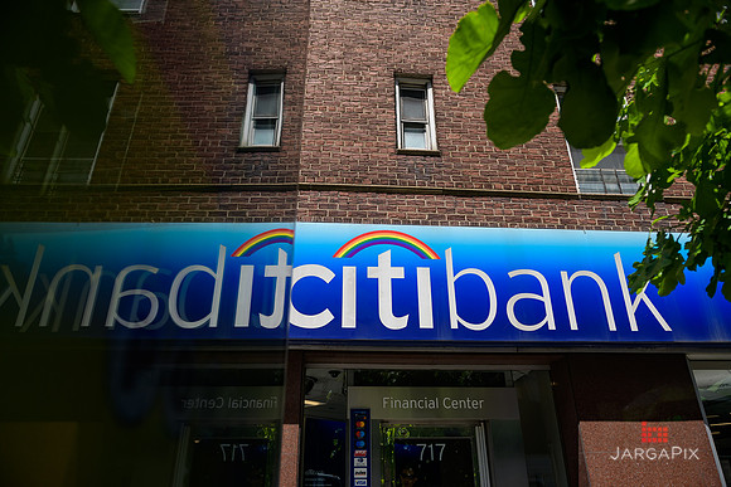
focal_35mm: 24
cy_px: 244
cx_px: 366
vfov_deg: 53.2
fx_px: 487
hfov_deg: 73.7
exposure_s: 1/2000
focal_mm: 24
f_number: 4
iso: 200
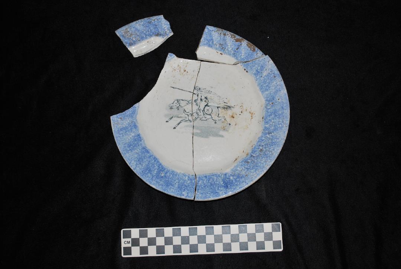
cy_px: 134
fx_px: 502
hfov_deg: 43.6
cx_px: 200
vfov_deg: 29.9
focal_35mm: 45
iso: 100
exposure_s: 1/125
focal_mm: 30
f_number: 4.8
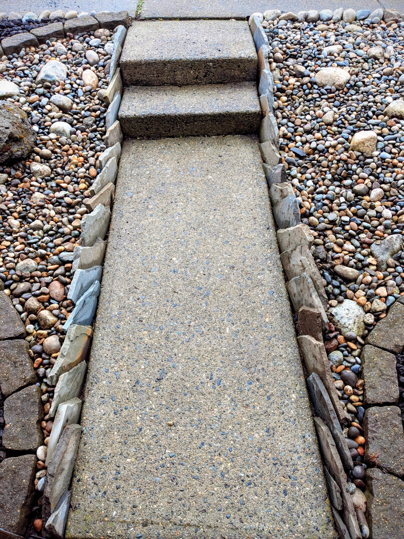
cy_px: 270
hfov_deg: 51.4
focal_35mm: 27
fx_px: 420
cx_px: 202
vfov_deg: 65.3
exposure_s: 1/459
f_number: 1.73
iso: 52
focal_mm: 4.38
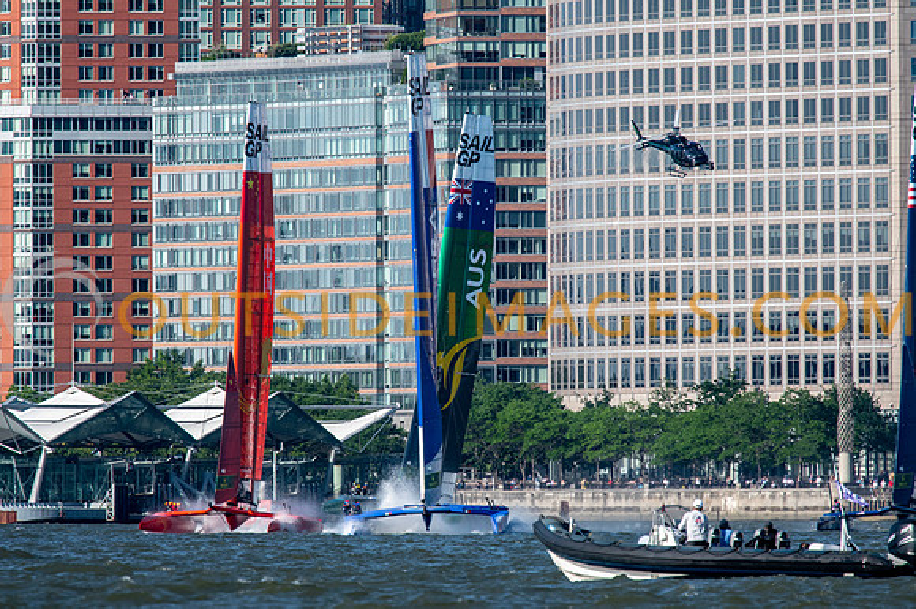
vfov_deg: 2.2
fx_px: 16030
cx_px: 458
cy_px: 304
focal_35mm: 630
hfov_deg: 3.3
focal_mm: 420
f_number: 5.6
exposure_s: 1/1600
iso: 500
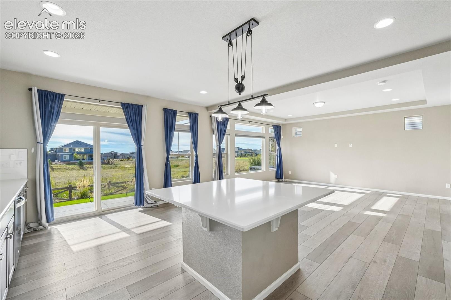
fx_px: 188
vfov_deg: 77.3
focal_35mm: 15
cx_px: 226
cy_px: 150
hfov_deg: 100.4
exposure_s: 1/50
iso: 800
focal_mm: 10
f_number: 8
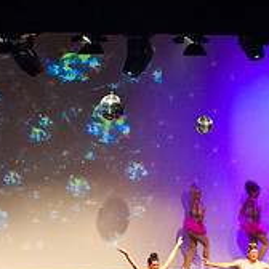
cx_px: 94
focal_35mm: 205
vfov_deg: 8.5
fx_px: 1802
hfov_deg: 8.5
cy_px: 264
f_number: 4
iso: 3200
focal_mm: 70
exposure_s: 1/200
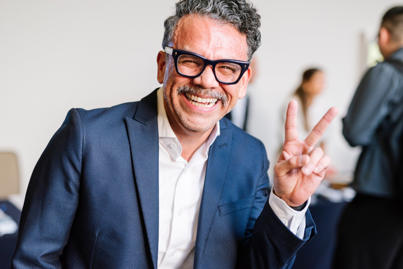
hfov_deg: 39.6
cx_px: 202
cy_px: 134
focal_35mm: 50
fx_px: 560
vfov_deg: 27.0
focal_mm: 50
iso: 500
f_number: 2
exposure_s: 1/125
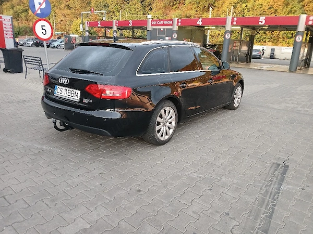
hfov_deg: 67.3
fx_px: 235
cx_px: 156
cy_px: 117
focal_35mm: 26
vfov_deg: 53.1
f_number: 1.8
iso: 160
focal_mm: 3.98
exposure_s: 1/60.2
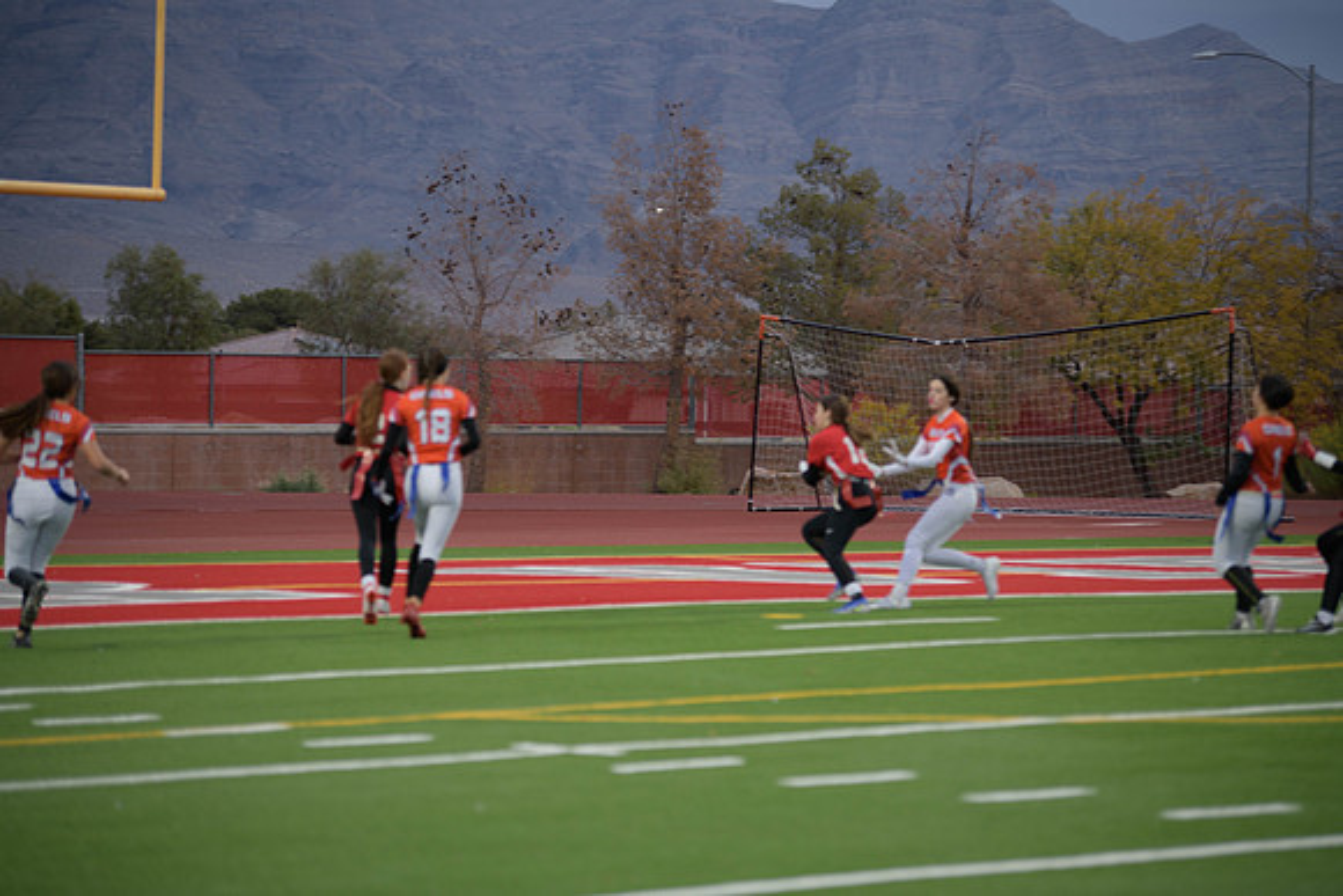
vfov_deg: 9.8
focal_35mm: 140
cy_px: 448
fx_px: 5224
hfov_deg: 14.7
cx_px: 672
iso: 250
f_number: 2.8
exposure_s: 1/200
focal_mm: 140
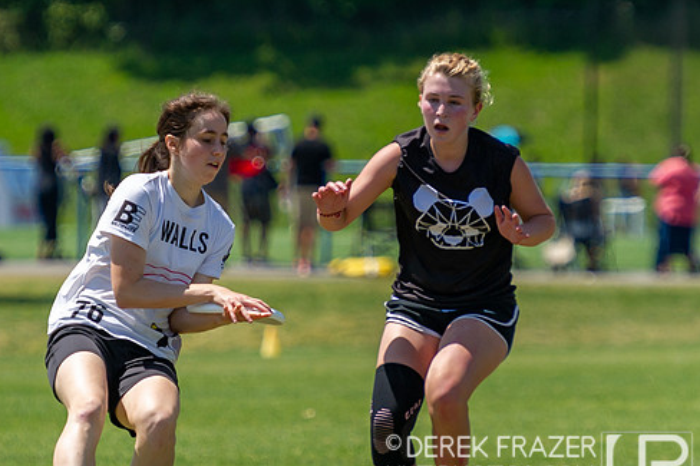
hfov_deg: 3.6
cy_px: 215
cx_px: 168
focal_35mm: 569
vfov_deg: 2.4
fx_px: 11060
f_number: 4
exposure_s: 1/2000
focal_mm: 220
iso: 250
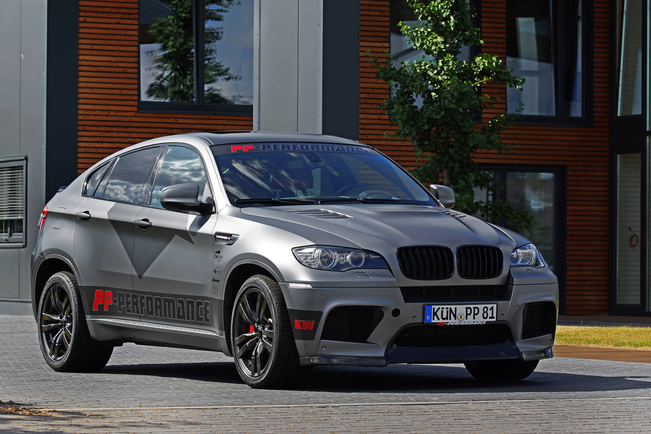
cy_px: 217
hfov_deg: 13.7
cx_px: 326
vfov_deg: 9.1
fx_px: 2712
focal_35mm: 150
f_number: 6.3
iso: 100
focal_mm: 100
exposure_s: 1/320
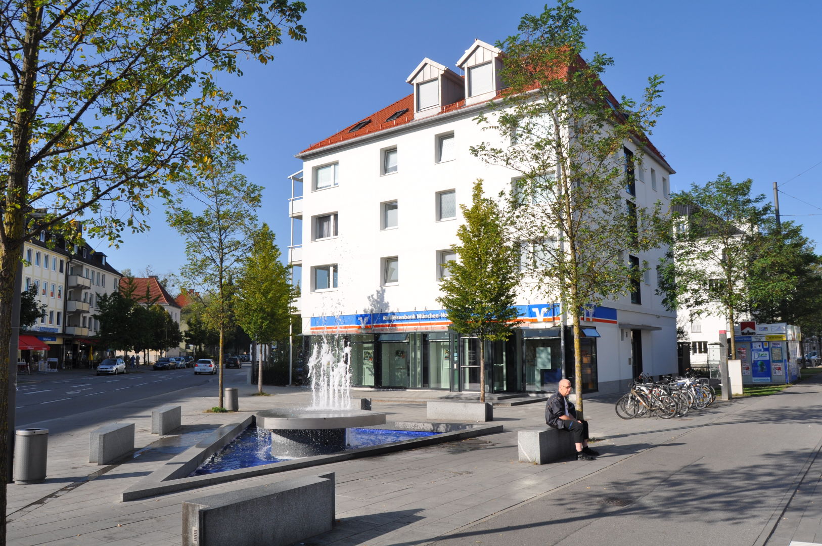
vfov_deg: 47.8
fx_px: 616
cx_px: 411
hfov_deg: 67.4
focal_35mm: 27
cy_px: 273
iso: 200
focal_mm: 18
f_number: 10
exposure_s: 1/400
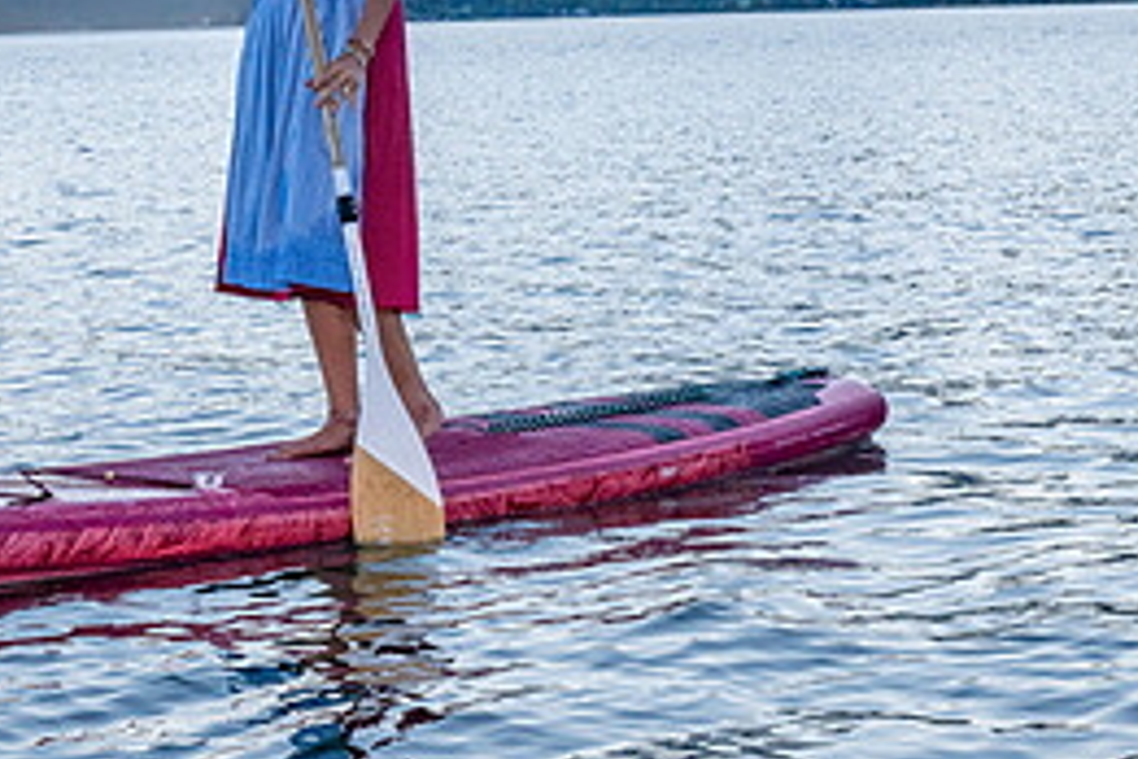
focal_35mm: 120
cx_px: 532
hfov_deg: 17.1
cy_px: 52
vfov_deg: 11.3
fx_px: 3793
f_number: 22
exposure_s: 1/250
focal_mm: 54
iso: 400
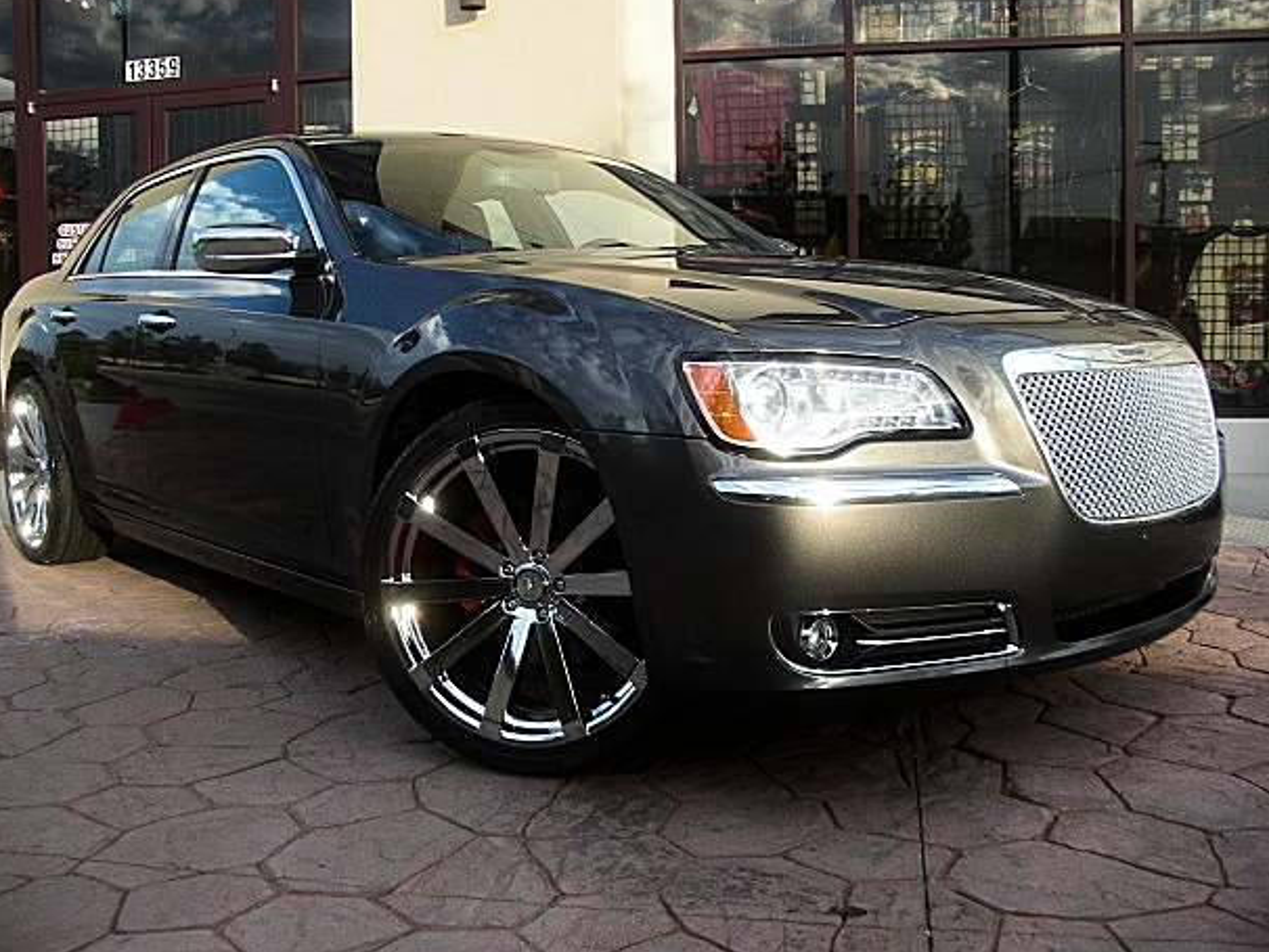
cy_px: 456
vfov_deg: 37.7
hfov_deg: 49.0
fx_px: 1394
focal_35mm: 38
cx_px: 616
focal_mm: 6.3
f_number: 2.8
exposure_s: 1/160
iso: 50
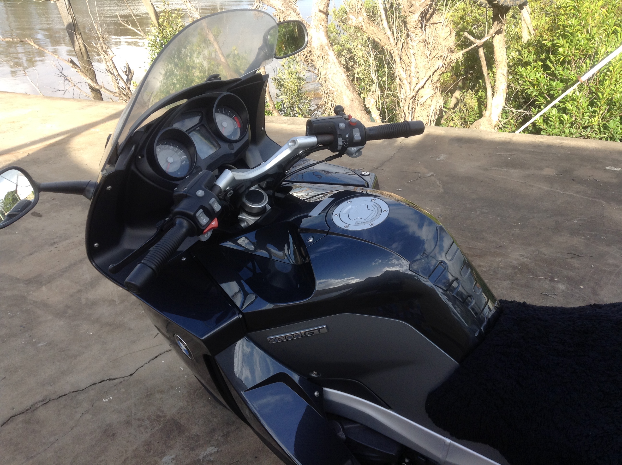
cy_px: 232
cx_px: 311
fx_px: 592
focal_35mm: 33
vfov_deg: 42.8
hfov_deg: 55.4
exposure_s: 1/253
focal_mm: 3.3
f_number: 2.4
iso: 25
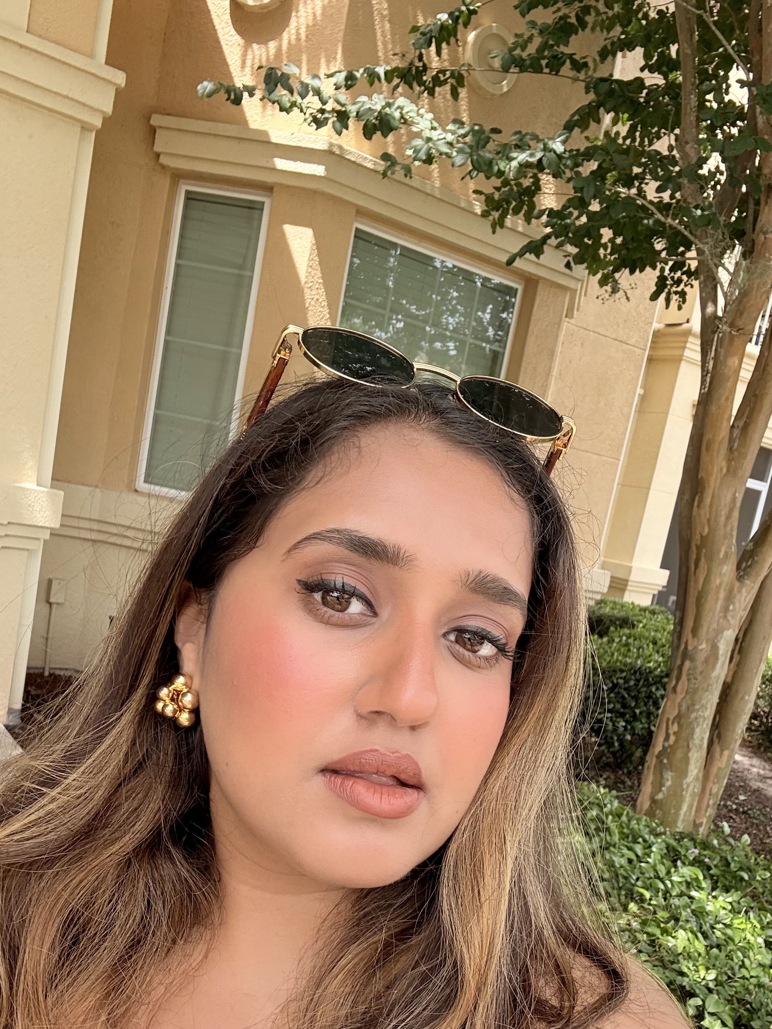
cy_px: 664
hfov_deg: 43.0
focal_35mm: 33
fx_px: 981
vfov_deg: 54.5
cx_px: 381
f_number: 1.9
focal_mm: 2.69
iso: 25
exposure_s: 1/376
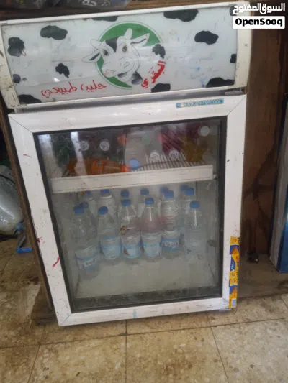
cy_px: 192
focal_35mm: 27
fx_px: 299
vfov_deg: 65.3
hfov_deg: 51.4
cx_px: 144
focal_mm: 3.94
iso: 320
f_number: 1.8
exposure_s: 1/60
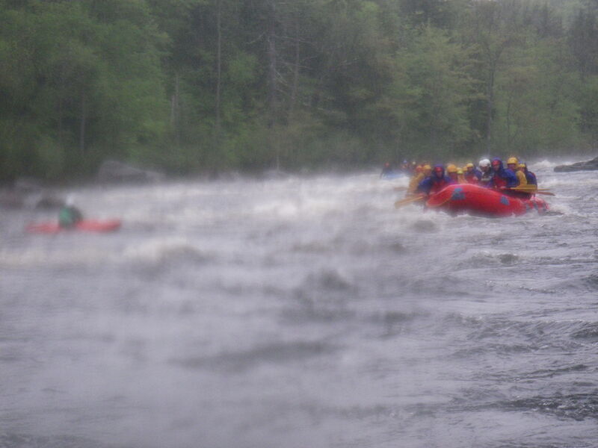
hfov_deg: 17.1
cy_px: 224
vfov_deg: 12.9
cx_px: 299
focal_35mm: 115
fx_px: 1987
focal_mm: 20.6
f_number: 5.2
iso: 320
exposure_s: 1/160
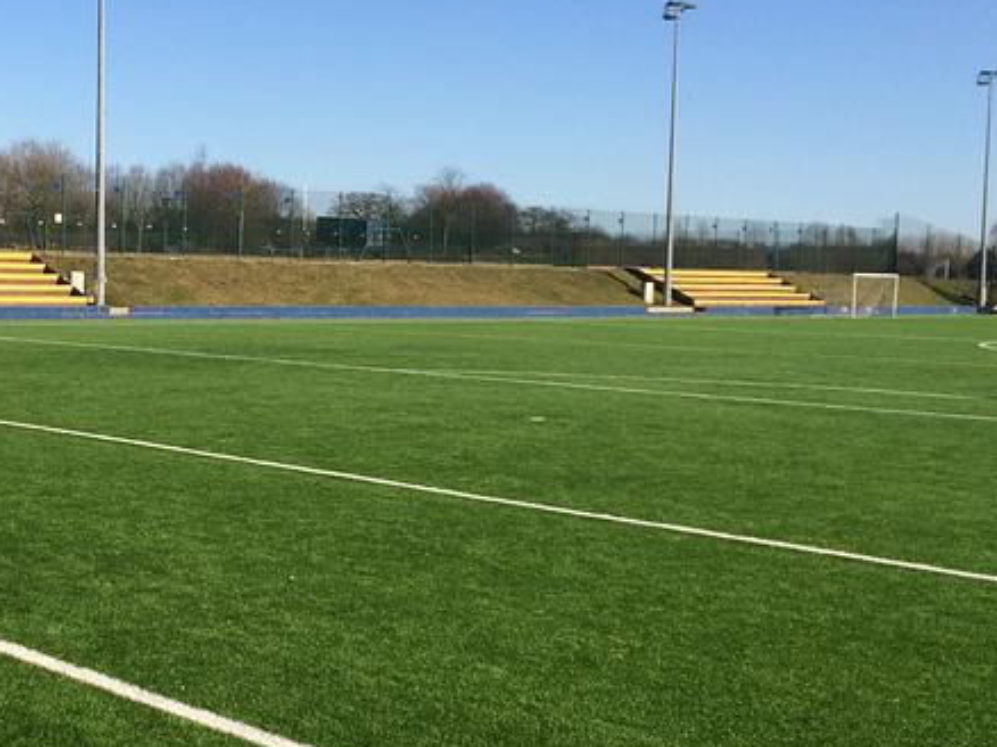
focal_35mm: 53
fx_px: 1526
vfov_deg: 27.5
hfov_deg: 35.1
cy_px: 364
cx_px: 207
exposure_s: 1/1786
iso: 32
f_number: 2.2
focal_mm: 4.15
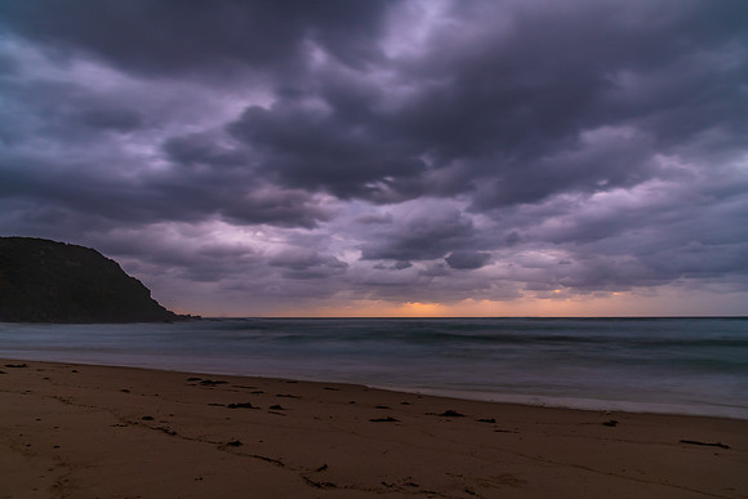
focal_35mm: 24
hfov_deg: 73.3
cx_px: 374
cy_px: 250
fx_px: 503
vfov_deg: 52.8
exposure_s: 6
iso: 400
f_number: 5.6
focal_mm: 24
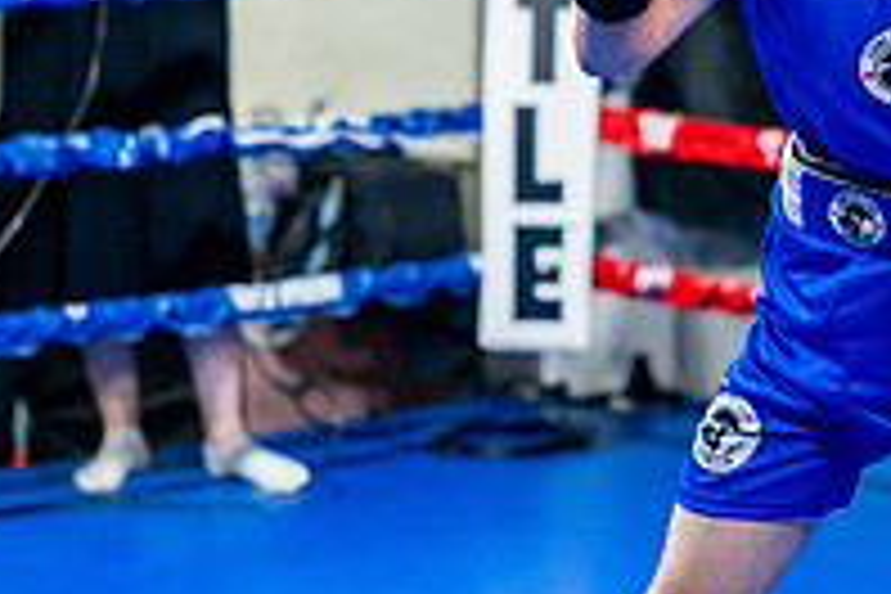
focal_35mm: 161
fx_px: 3984
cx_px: 981
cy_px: 223
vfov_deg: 8.5
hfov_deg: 12.5
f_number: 2
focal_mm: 55
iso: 4000
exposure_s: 1/800
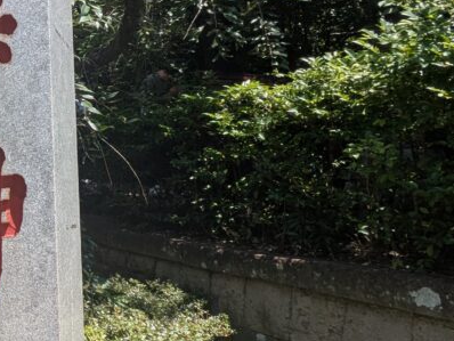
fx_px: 591
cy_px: 125
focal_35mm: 45
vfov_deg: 32.0
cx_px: -122
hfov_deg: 32.6
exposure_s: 1/822
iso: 47
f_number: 2.2
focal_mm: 1.83
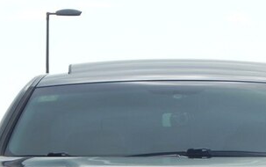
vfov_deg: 2.0
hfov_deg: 3.1
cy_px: 211
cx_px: 190
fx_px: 4869
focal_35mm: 671
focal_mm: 51.8
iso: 160
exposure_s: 1/458
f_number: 7.1
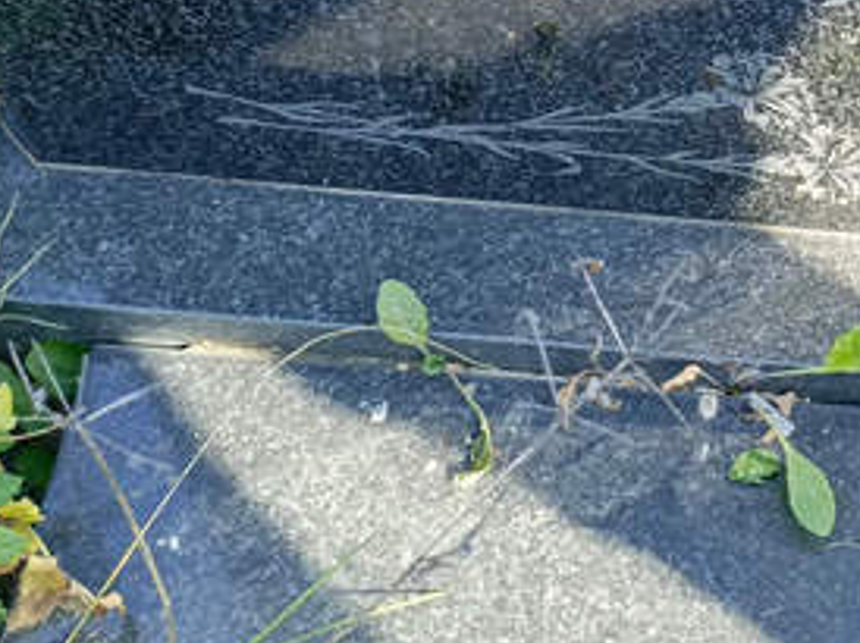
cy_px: -35
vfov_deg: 19.4
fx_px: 1812
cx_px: 760
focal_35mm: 73
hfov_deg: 25.9
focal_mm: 4.76
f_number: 1.69
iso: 127
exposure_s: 1/120
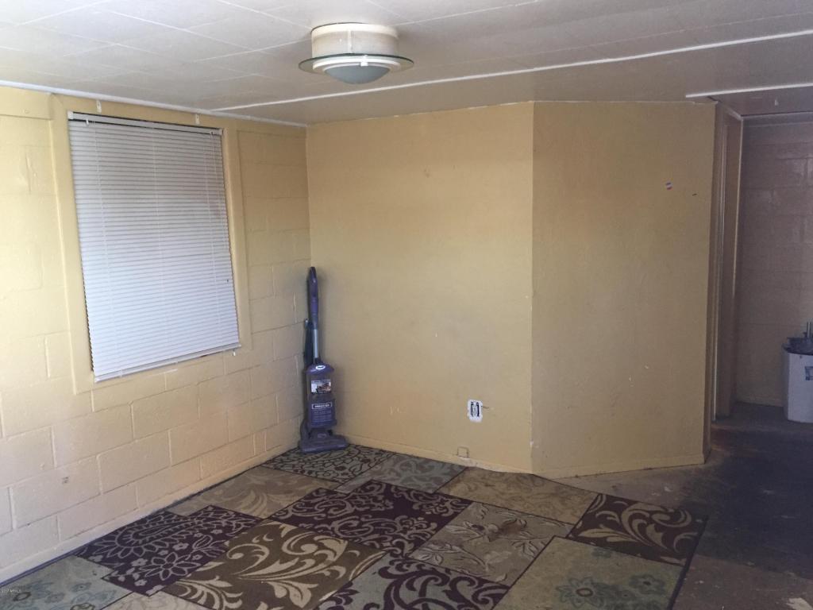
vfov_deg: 48.2
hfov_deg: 61.7
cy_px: 305
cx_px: 406
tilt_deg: -7.4
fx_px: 681
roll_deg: +0.5
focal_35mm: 29
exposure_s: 1/30
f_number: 2.2
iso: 160
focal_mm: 4.15
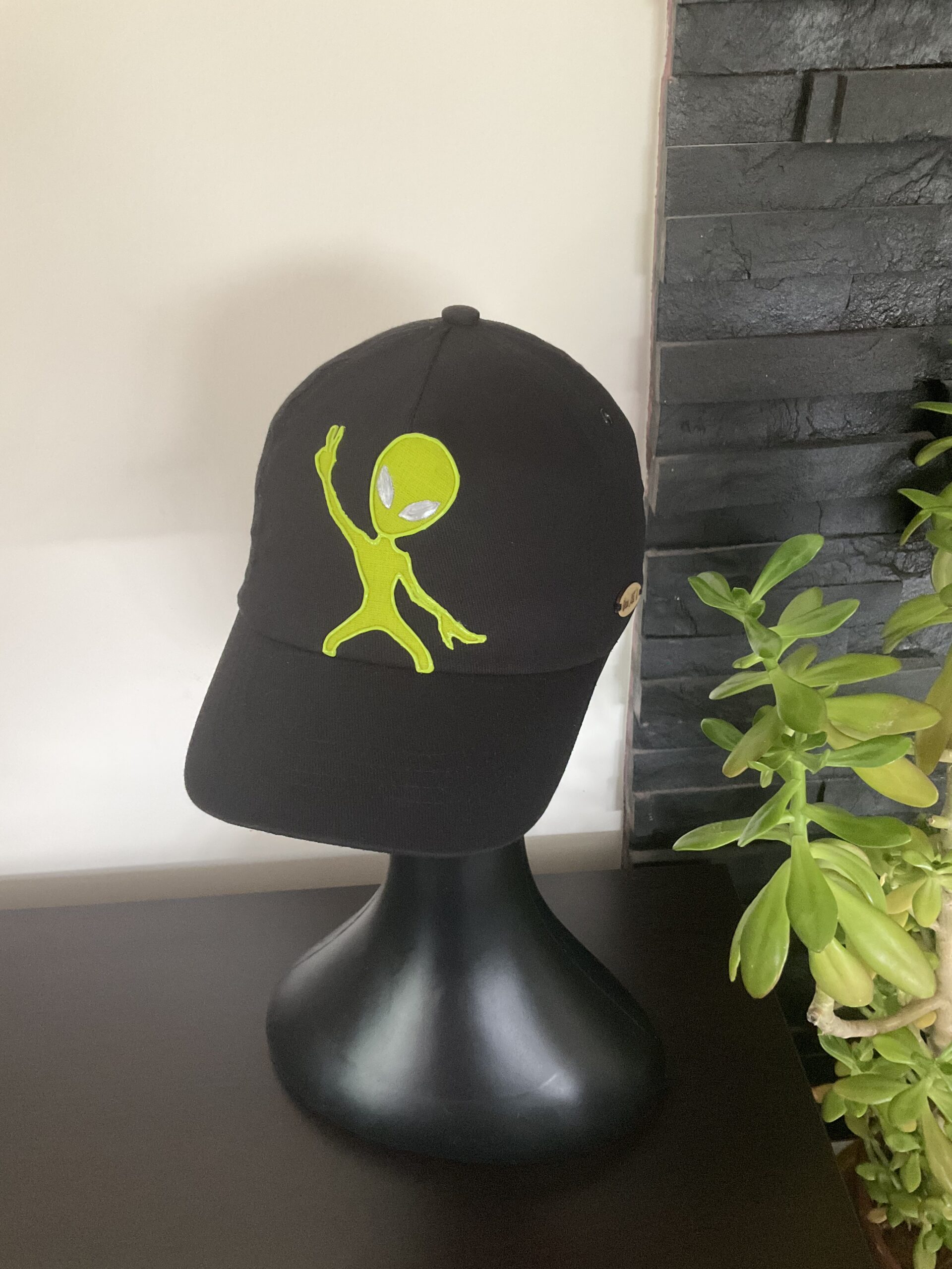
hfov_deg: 48.2
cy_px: 634
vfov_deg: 61.7
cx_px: 476
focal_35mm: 29
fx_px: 1063
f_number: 1.8
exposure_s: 1/57
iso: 320
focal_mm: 3
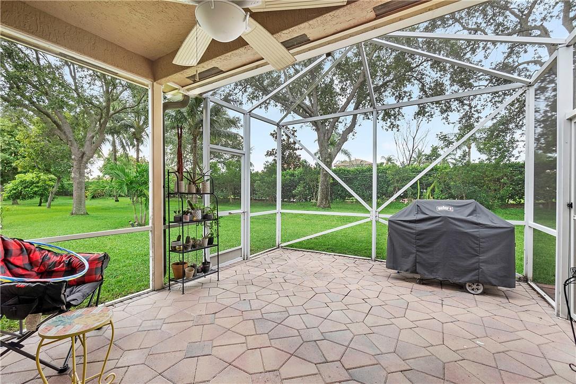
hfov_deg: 100.4
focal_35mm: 15
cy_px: 192
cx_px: 288
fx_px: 240
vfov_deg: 77.3
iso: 200
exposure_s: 1/25
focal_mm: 10
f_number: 10
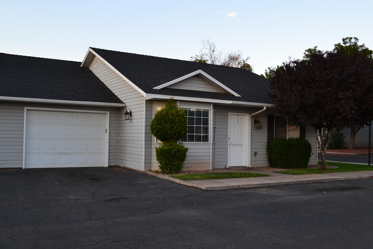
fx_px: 373
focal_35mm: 36
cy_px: 124
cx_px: 186
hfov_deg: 53.1
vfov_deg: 36.9
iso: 400
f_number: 8
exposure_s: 1/60
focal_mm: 24
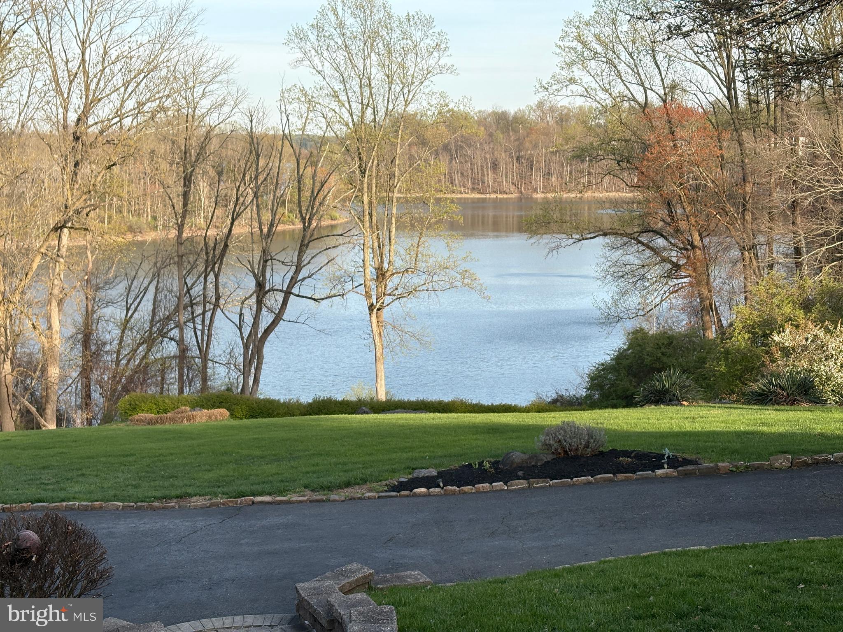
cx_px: 422
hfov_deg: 36.8
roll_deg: +1.0
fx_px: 1266
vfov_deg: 28.0
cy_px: 316
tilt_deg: -8.5
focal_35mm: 52
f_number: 1.6
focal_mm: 5.96
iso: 50
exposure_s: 1/1312
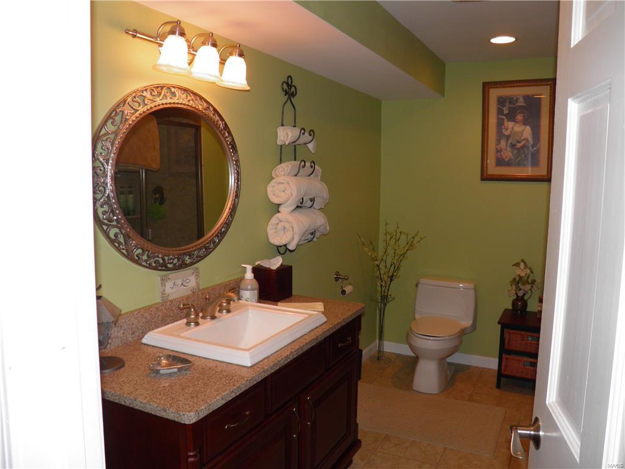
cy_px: 234
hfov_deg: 63.4
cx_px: 312
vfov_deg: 49.7
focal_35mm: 28
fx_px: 506
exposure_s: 1/30
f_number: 2.8
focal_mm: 4.9
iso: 100
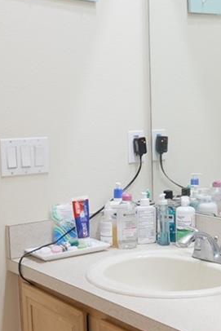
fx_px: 580
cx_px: 175
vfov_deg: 31.8
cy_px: 190
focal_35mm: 63
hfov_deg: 21.3
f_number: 2.2
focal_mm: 11
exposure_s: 1/40
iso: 100
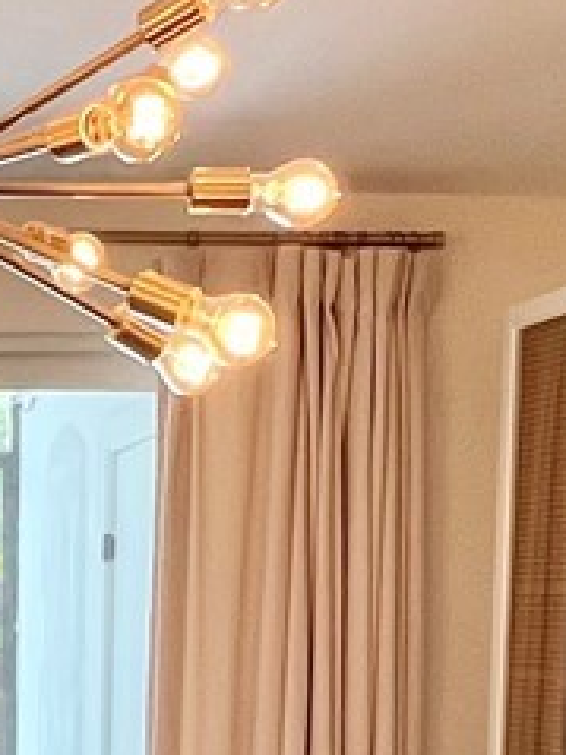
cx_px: -123
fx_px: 1898
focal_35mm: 87
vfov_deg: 21.2
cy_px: 872
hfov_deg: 16.2
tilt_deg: -6.8
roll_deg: -0.3
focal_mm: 1.57
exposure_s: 1/120
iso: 250
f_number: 1.8
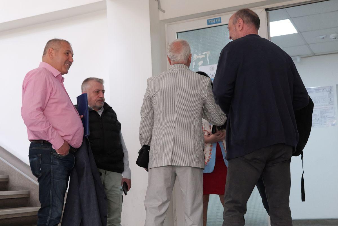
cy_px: 113
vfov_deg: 35.1
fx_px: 357
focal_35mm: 38
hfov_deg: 50.7
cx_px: 169
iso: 10000
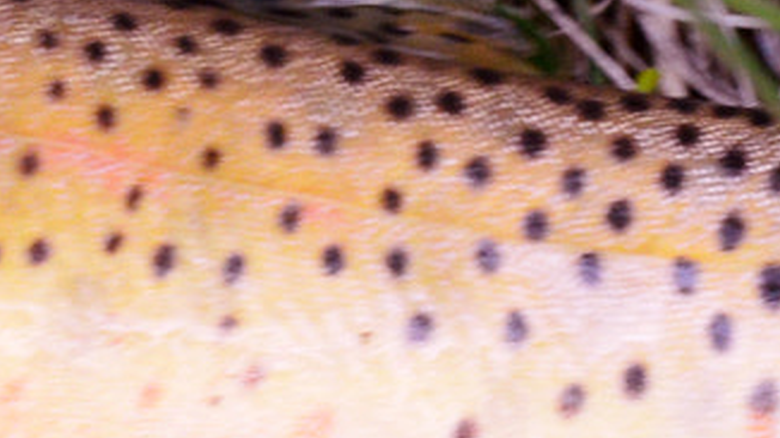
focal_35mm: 425
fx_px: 8777
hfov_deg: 5.1
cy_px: 126
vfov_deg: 2.9
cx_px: -81
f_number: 8
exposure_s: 1/60
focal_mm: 55
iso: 400
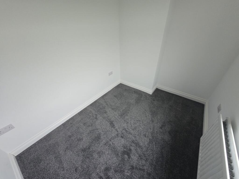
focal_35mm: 13
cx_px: 120
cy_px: 90
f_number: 2.2
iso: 200
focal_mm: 2.2
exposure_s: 1/50
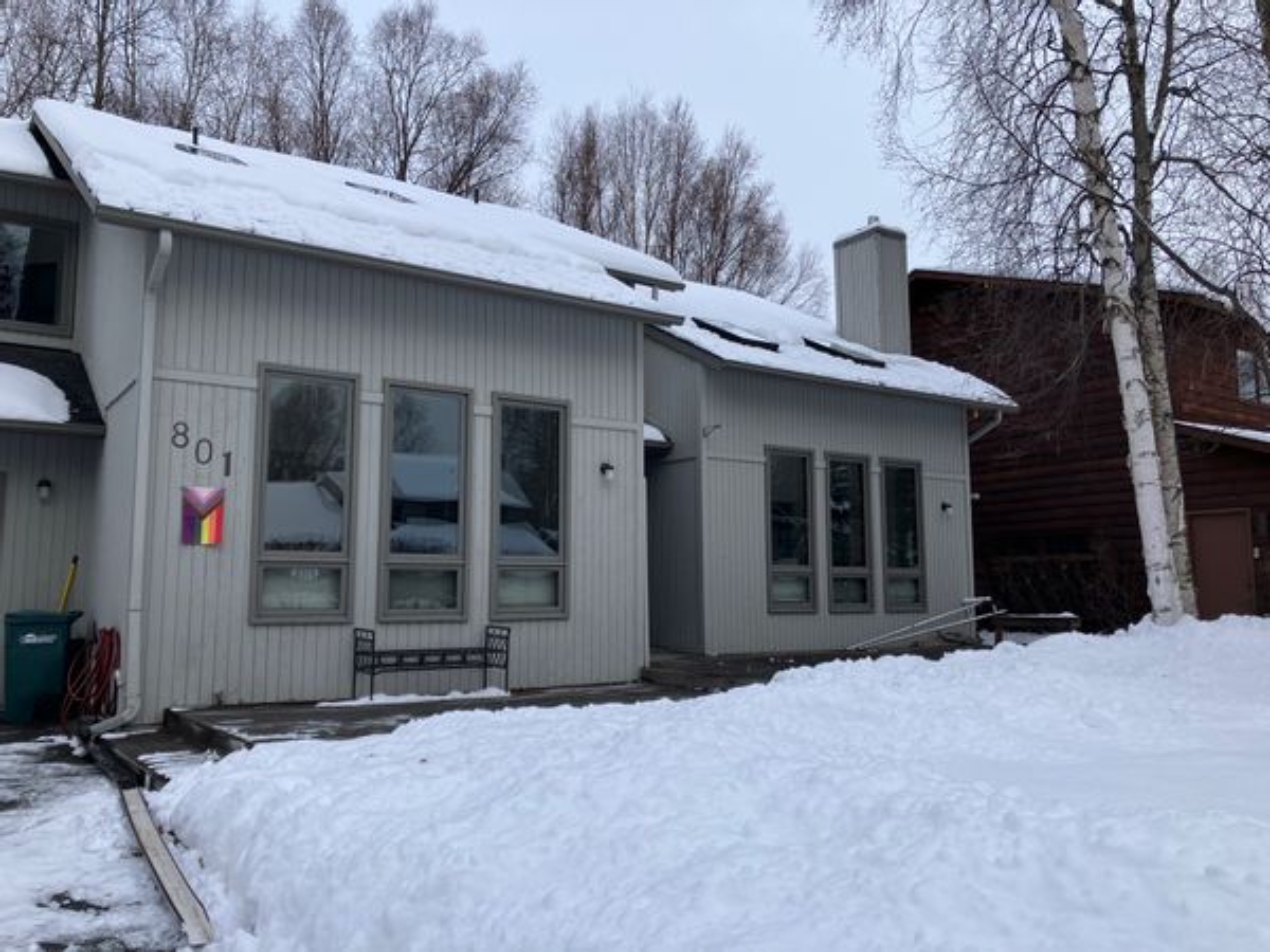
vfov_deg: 49.7
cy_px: 476
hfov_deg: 63.4
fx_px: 1027
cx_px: 635
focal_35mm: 28
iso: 32
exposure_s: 1/665
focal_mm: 3.99
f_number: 1.8
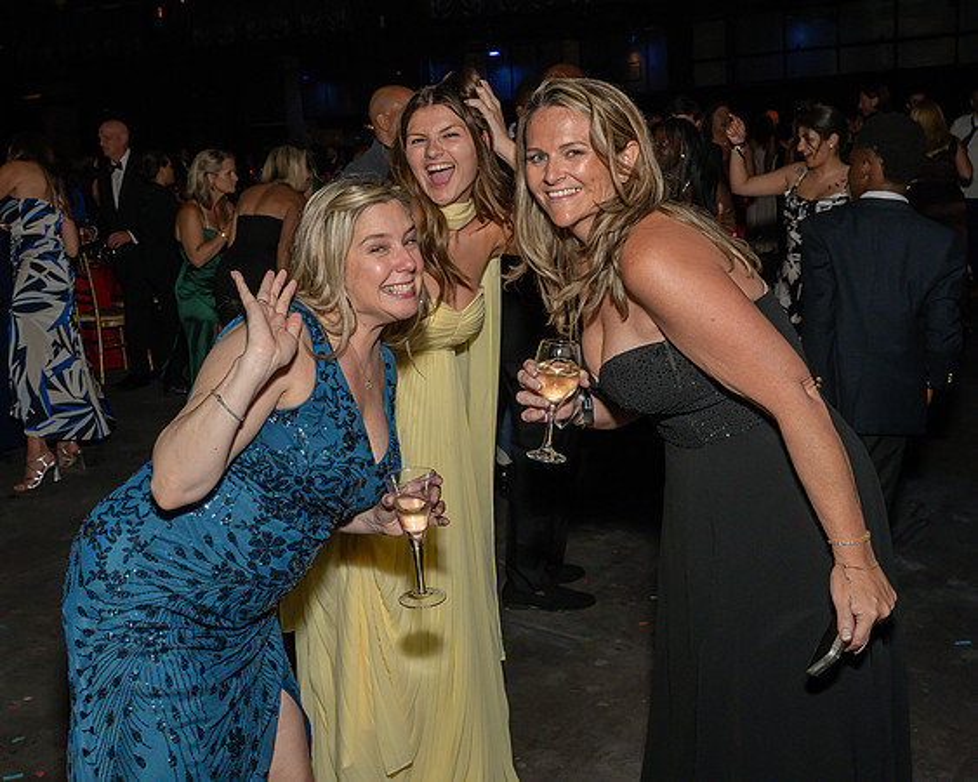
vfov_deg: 39.6
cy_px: 316
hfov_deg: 48.5
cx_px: 413
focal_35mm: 37
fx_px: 1080
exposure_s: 1/250
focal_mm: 24
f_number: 8
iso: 800
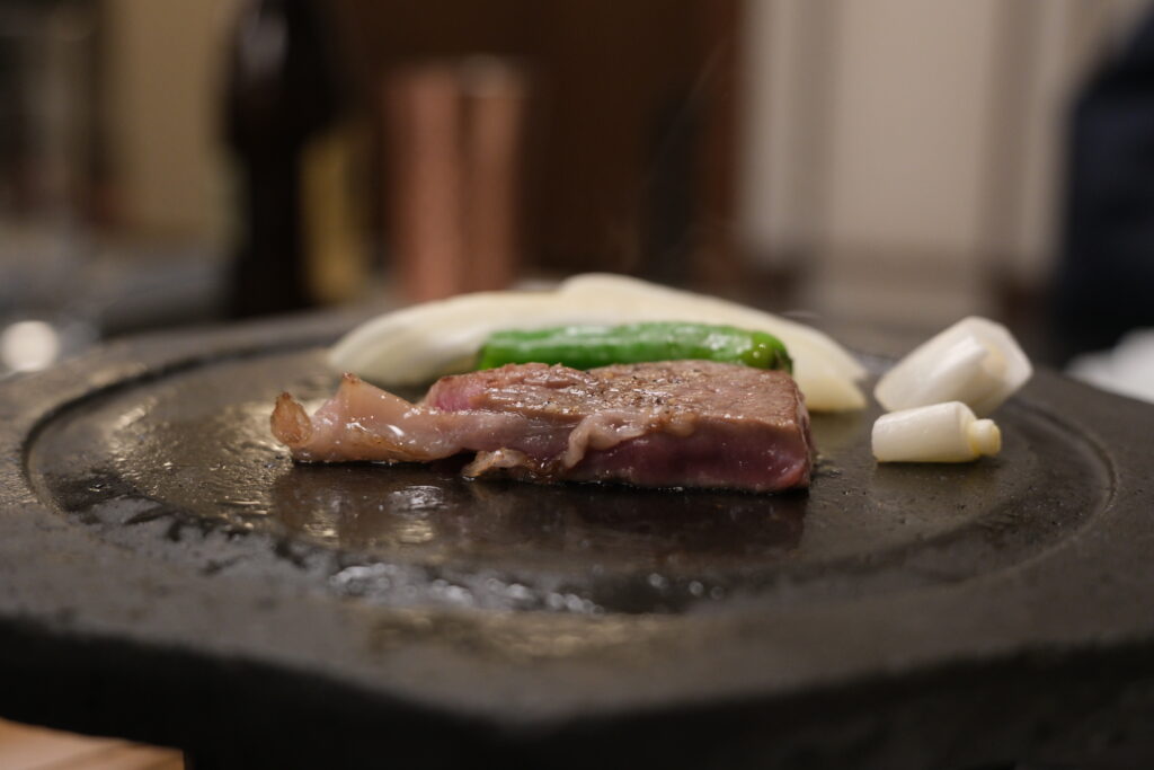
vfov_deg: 29.3
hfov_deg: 42.7
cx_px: 577
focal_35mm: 46
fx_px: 1475
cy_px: 385
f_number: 3.7
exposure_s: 1/100
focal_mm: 30.5
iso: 1250
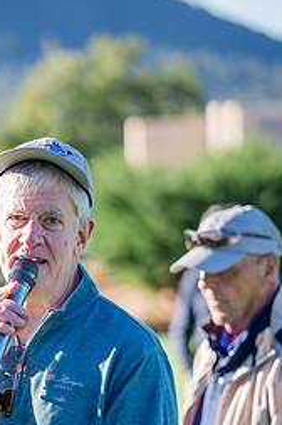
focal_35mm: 227
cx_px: 44
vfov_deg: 9.1
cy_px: 346
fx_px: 2674
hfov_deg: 6.0
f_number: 2.8
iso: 400
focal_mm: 127.4
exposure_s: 1/2500
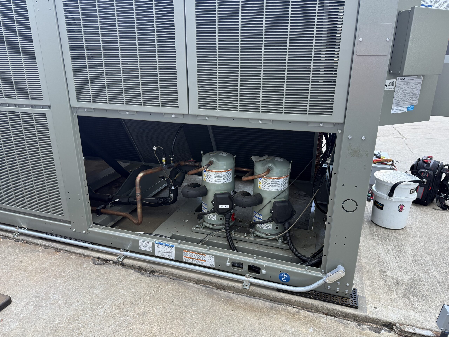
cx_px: 224
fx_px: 311
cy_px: 168
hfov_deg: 71.6
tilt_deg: -18.1
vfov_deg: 56.8
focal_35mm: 24
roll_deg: -0.4
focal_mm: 6.76
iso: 125
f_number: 1.78
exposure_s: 1/121
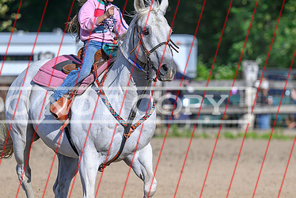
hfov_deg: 5.6
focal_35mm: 369
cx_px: 130
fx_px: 3036
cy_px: 128
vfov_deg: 3.7
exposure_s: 1/2500
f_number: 2.8
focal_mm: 160
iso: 180
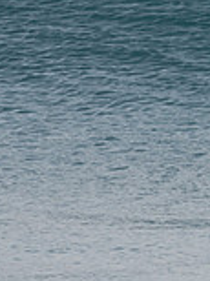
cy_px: 37
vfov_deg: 1.1
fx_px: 14138
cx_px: 522
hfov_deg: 0.9
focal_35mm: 1743
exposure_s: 1/1250
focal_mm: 320
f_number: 5.6
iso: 500
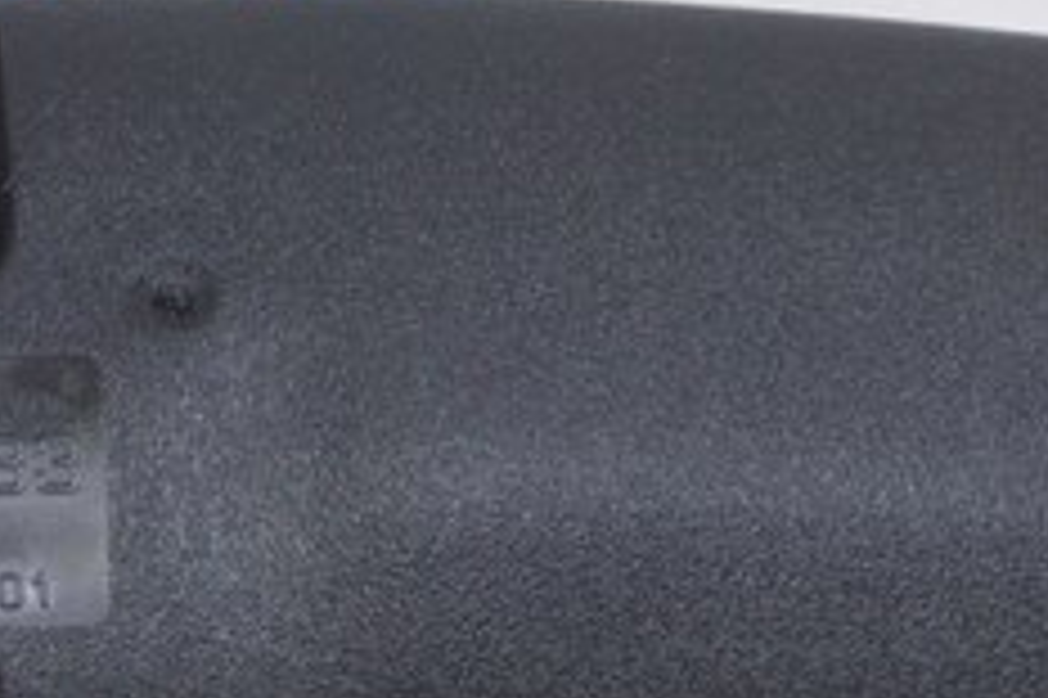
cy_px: -245
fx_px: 6516
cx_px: -301
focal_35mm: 224
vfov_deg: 6.1
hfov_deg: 9.1
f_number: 5.6
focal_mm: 34
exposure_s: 1/20
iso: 400
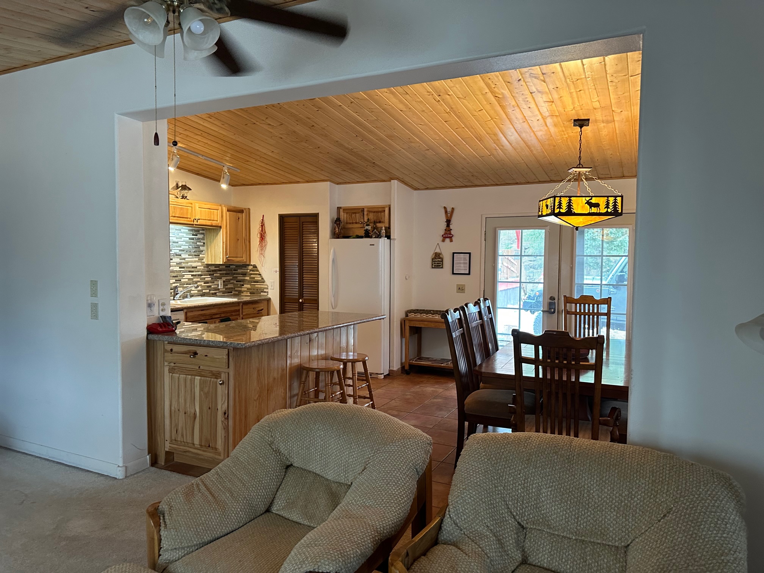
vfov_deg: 56.8
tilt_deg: -3.8
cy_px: 286
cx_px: 382
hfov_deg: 71.6
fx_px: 530
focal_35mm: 24
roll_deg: -0.1
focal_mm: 6.86
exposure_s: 1/60
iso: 400
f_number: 1.78
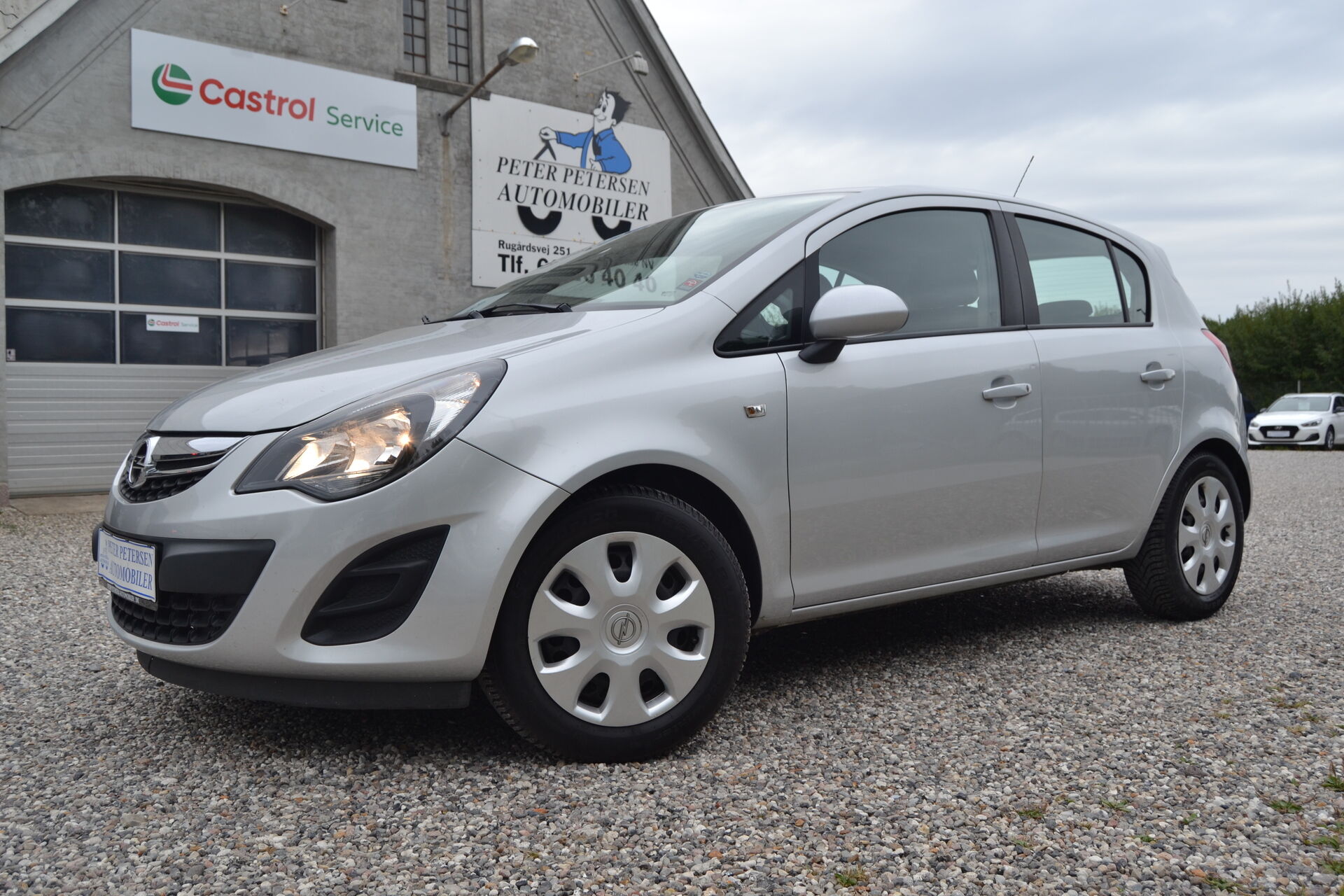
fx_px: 1120
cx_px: 672
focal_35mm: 30
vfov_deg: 43.6
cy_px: 448
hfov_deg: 61.9
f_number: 5.6
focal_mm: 20
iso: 100
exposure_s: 1/125
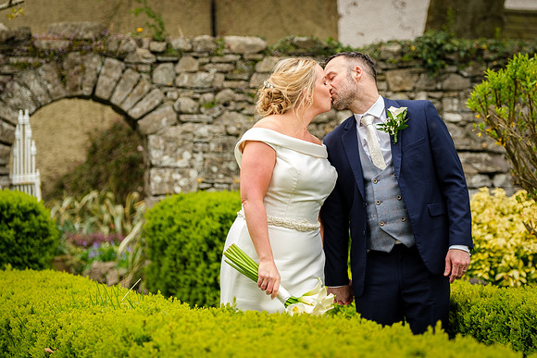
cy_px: 98
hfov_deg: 12.3
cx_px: 298
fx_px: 2493
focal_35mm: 167
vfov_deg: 8.2
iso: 200
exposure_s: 1/320
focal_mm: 71.5
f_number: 2.8
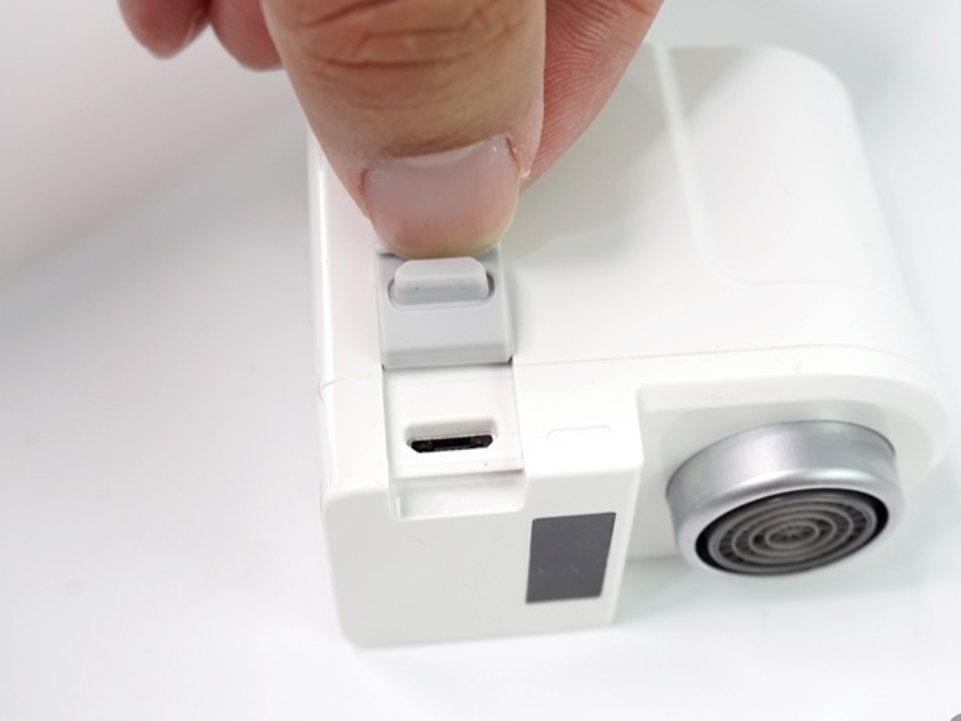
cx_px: 598
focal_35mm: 54
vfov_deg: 27.2
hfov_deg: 35.6
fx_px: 1488
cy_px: 369
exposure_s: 1/25
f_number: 8
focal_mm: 29
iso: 400
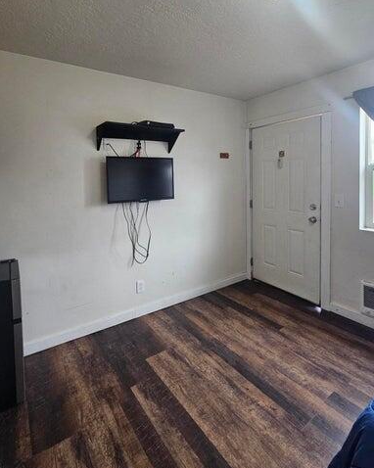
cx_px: 170
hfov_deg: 76.8
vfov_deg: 88.4
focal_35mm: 17
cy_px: 185
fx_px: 235
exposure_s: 1/60
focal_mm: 2.2
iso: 250
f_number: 2.2
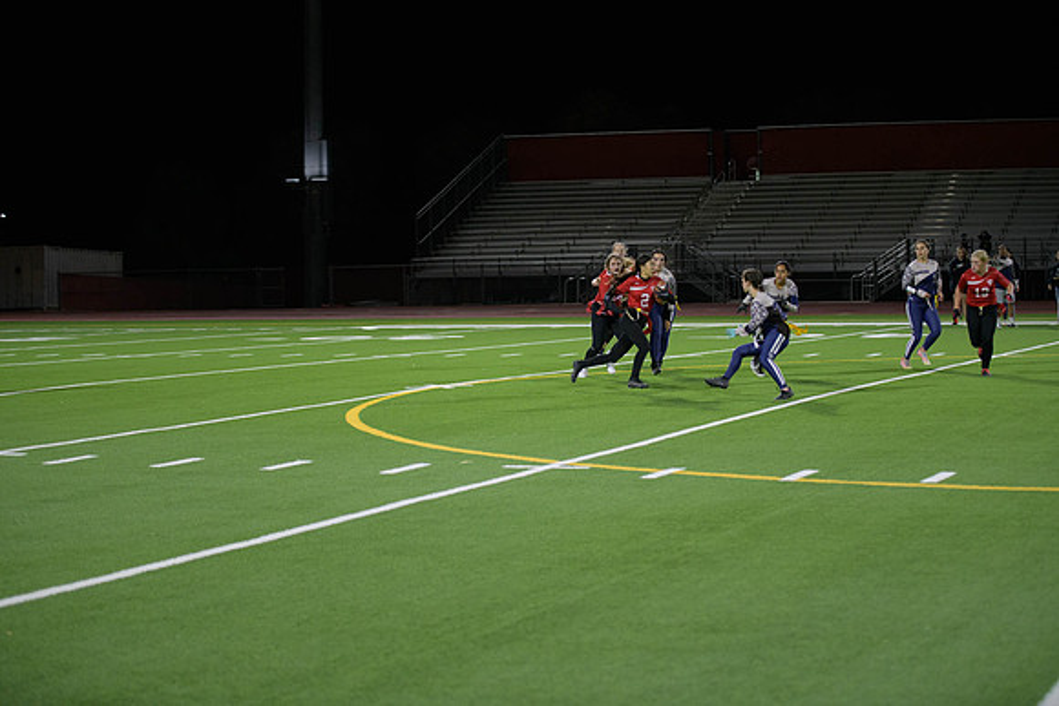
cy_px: 353
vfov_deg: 19.5
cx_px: 530
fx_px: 2060
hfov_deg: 28.8
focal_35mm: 70
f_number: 2.8
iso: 2500
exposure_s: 1/640
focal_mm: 70
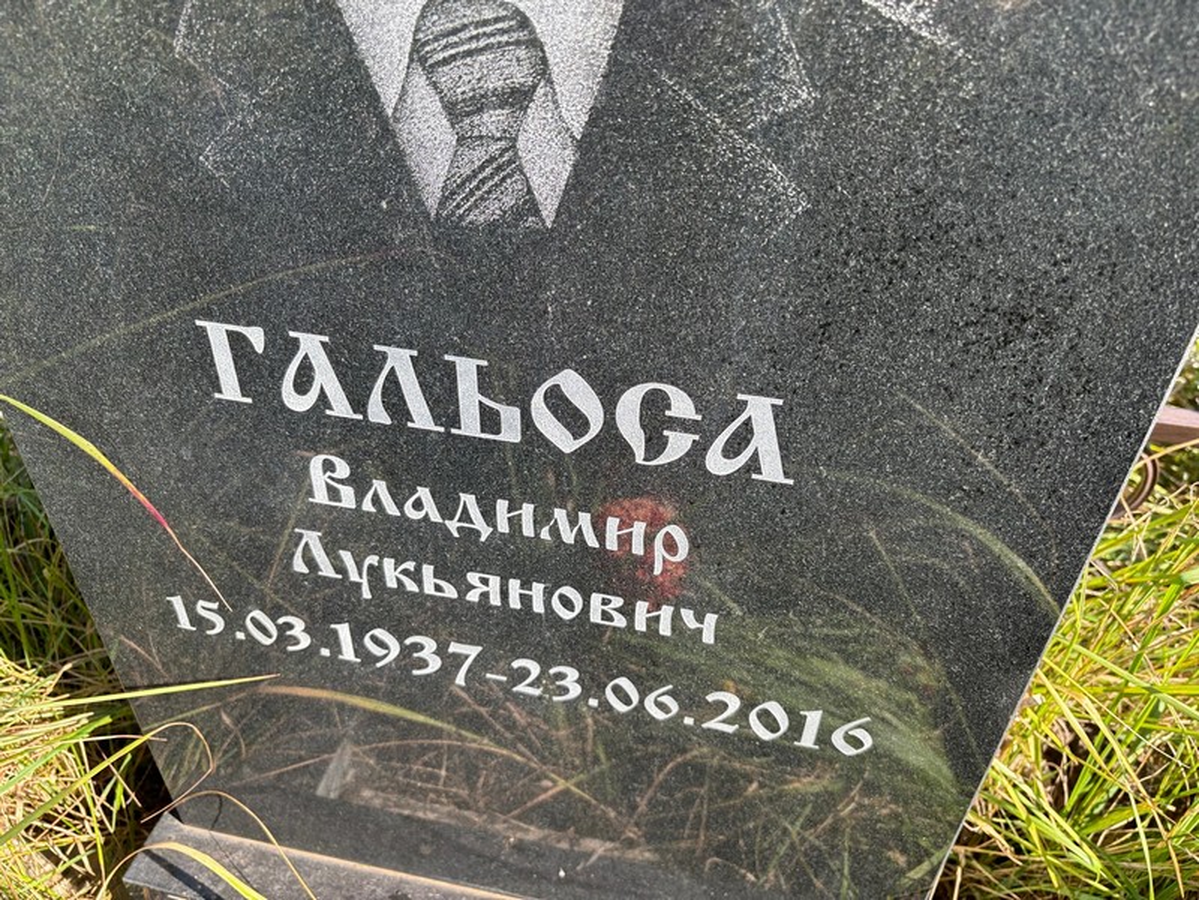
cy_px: 450
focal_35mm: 26
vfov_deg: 53.1
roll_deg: -1.7
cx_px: 600
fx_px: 901
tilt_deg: -37.5
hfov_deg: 67.3
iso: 50
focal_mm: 5.96
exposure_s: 1/634
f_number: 1.6
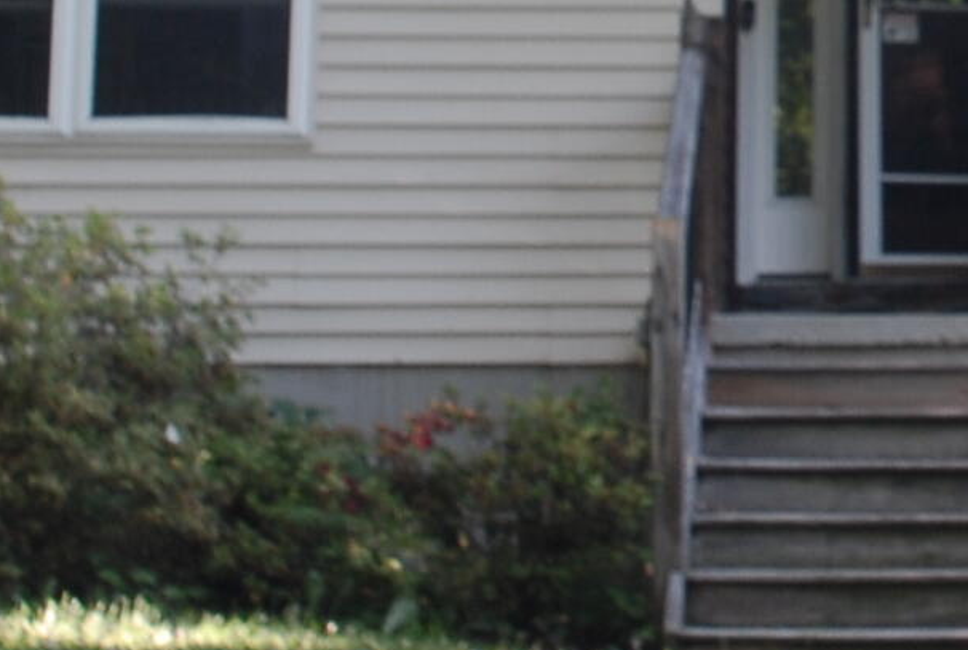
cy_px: -163
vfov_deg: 10.5
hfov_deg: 14.8
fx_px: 3476
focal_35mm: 129
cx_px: 1441
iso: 200
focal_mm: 18
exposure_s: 1/20
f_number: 7.1
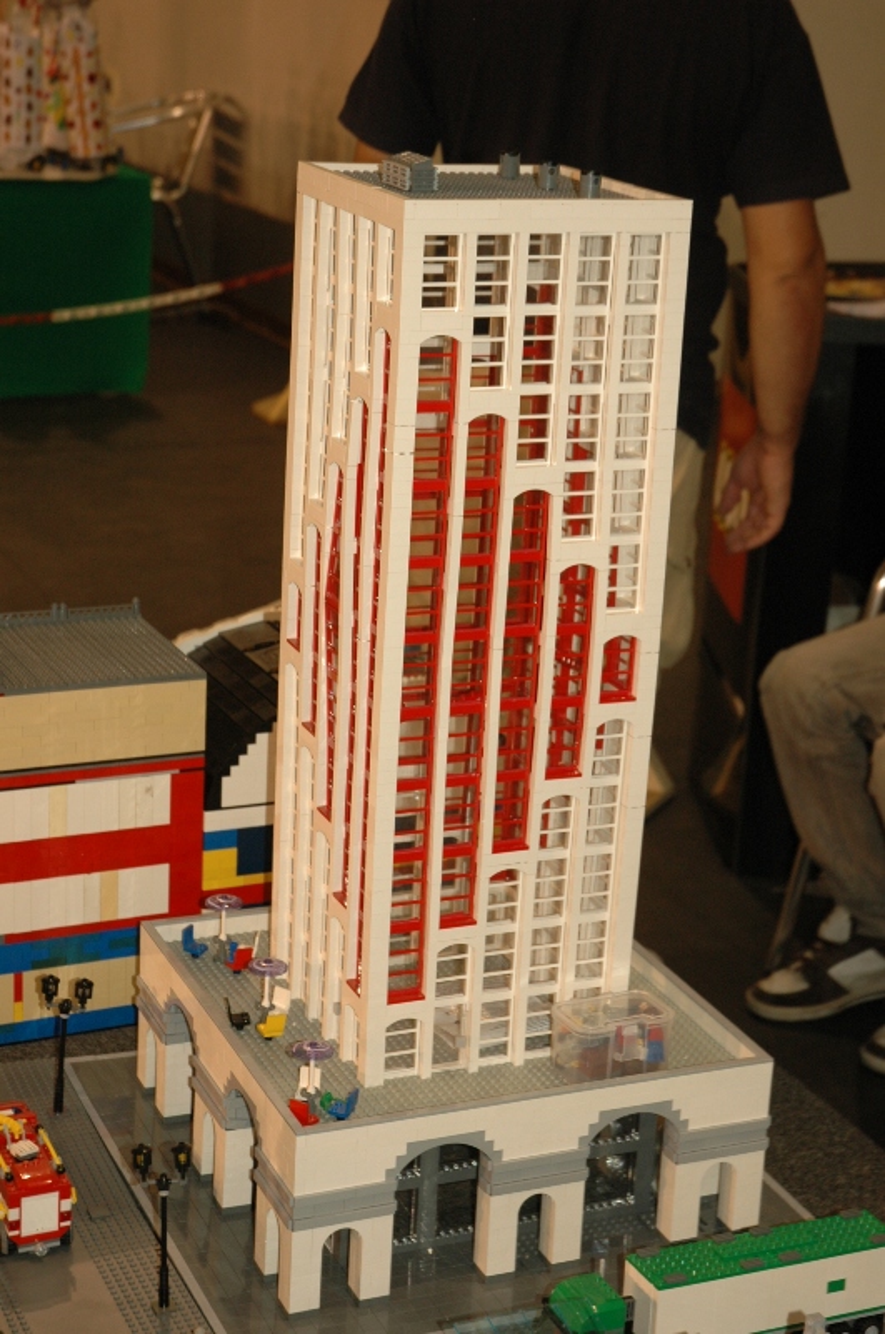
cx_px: 442
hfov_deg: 19.7
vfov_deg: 29.3
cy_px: 667
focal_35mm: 69
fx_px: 2552
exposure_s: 1/60
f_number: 4.5
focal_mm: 46
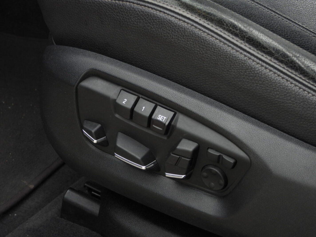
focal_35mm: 115
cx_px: 158
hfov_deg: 17.1
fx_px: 1050
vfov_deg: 12.9
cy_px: 118
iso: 160
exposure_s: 1/60
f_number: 4
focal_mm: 20.7
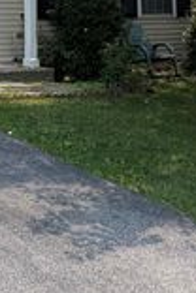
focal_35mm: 80
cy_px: -55
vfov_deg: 23.3
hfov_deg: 15.8
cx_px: -90
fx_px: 653
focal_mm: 6.76
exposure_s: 1/3425
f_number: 1.78
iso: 80
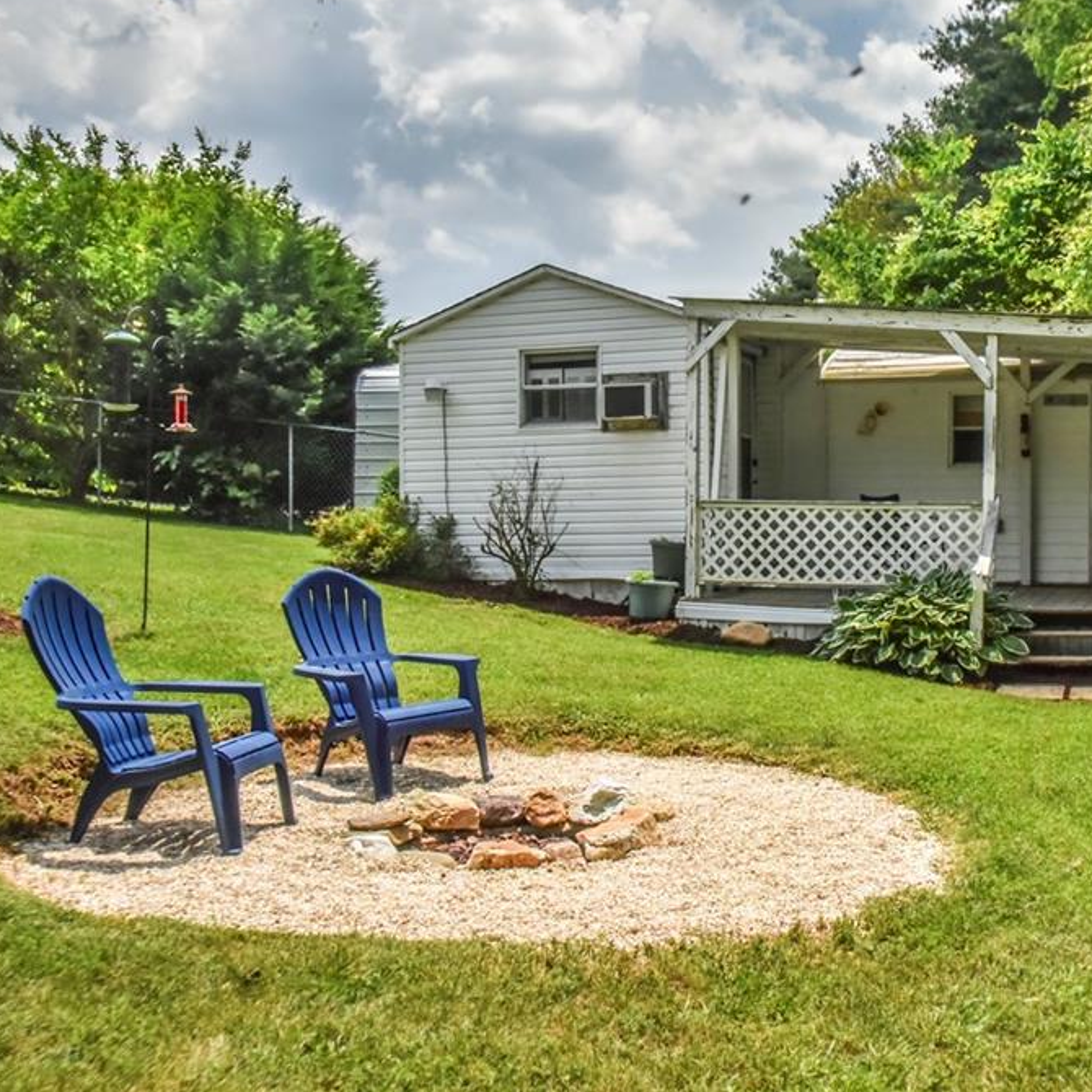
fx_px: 1392
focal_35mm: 39
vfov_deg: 42.8
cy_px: 542
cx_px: 799
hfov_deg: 41.7
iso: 4000
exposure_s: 1/800
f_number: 22
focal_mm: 30
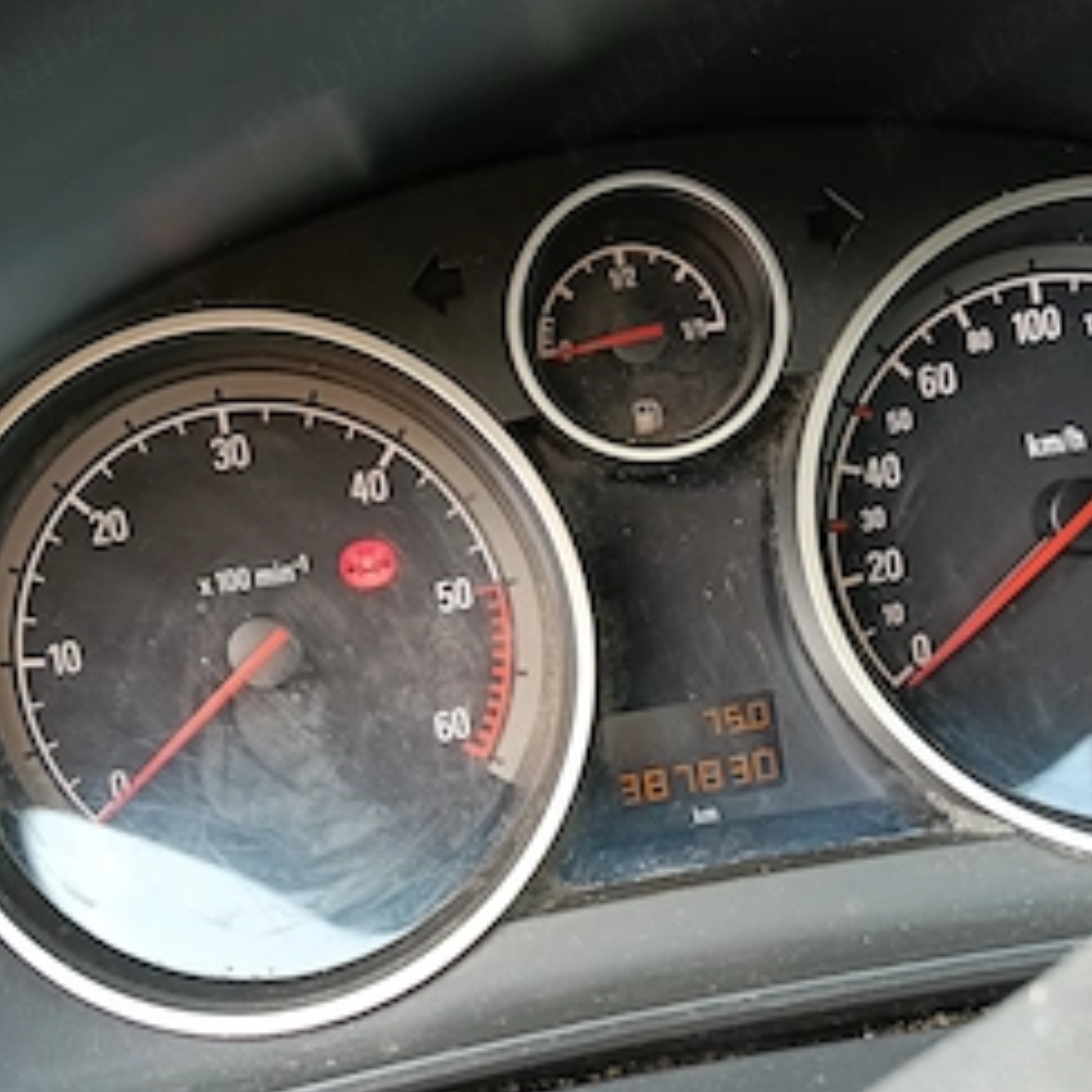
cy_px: 797
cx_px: 537
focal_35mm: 39
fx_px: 1392
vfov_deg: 41.8
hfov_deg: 42.8
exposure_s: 1/33.3
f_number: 1.8
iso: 160
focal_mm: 3.98
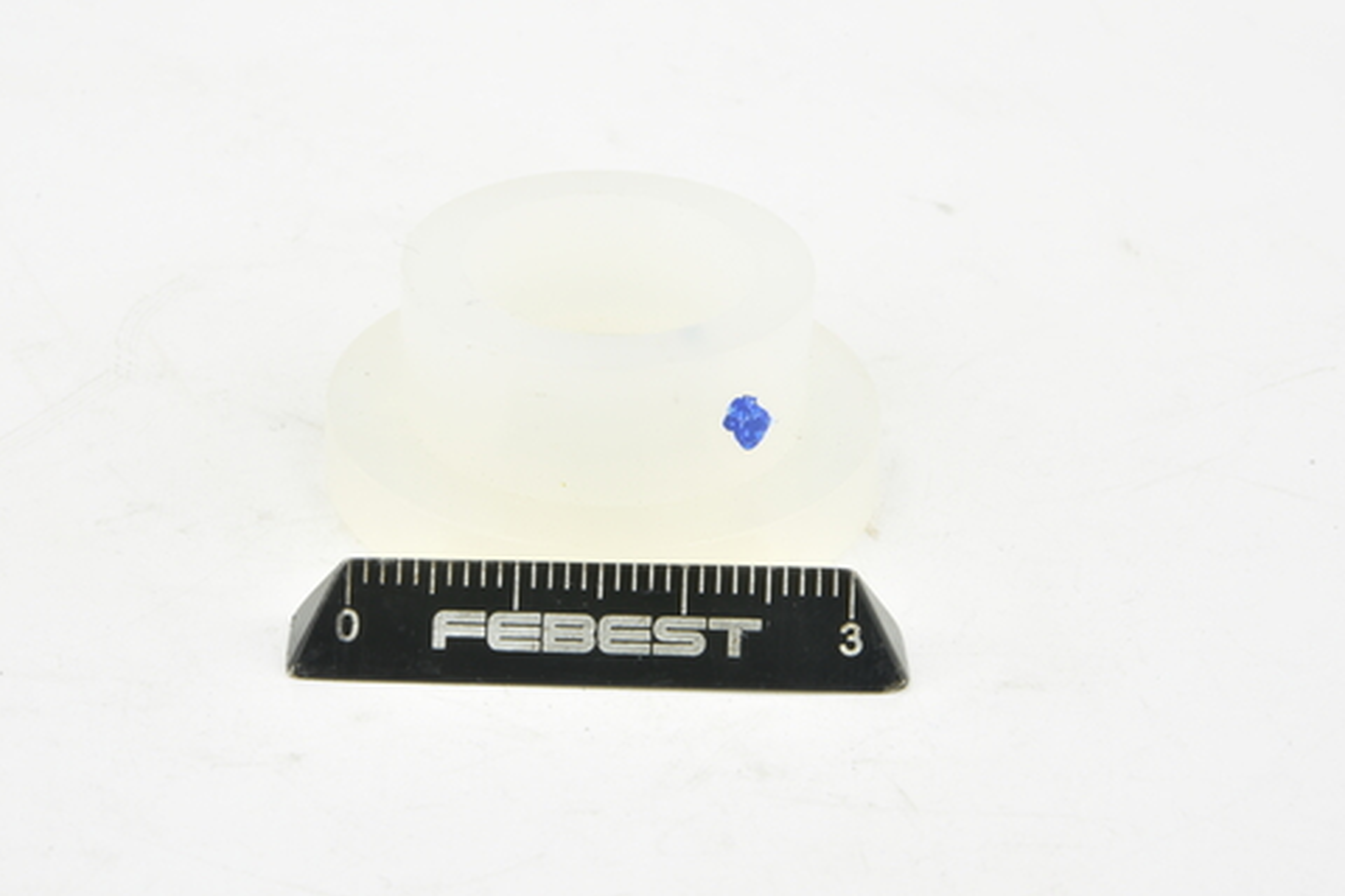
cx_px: 572
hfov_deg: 22.6
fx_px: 3362
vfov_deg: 15.2
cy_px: 311
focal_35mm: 90
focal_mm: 60
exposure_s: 1/2
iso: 64
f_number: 29
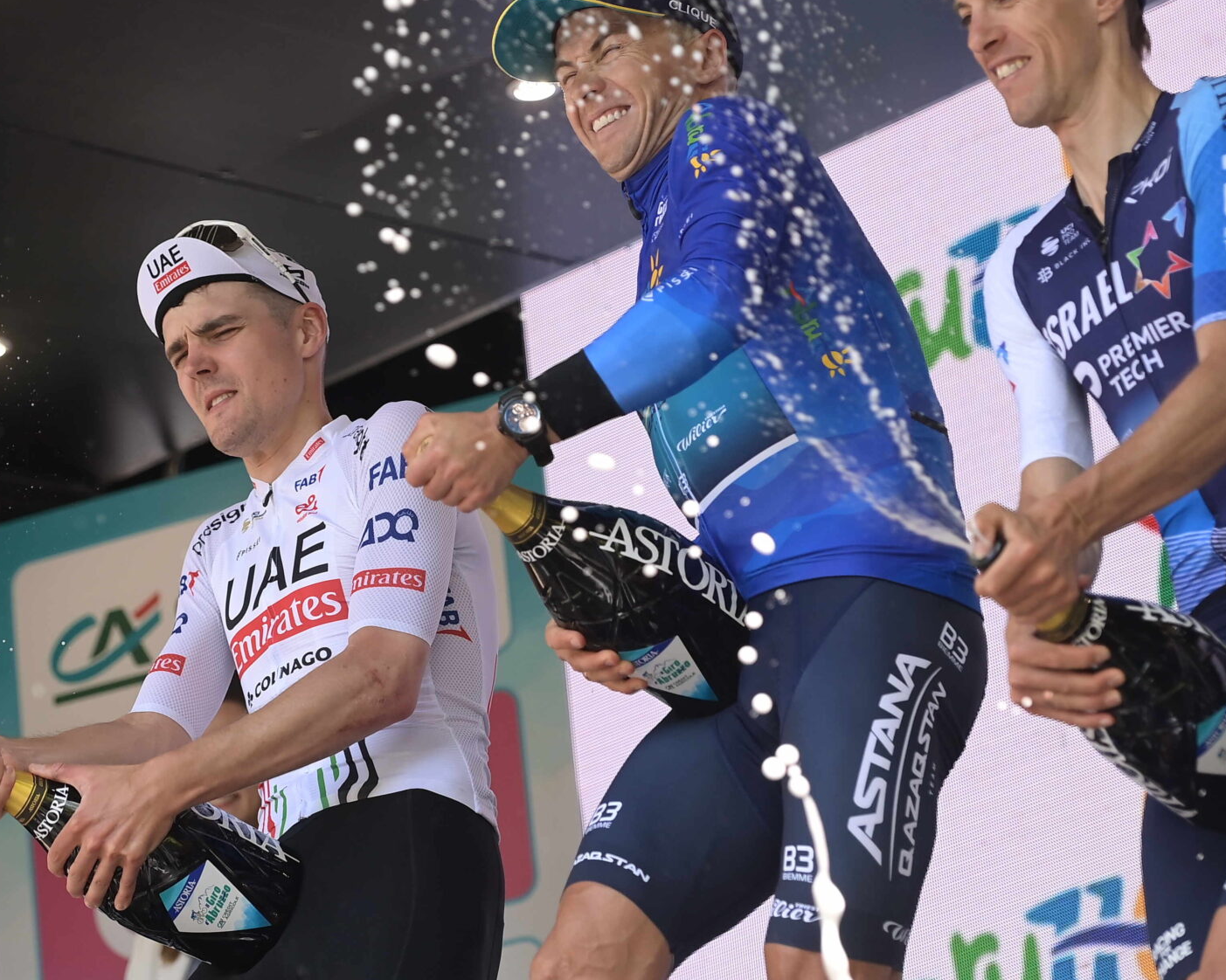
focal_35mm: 209
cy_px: 258
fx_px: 7582
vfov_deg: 7.4
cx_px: 575
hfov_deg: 9.2
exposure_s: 1/1000
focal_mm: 122
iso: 800
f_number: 3.5
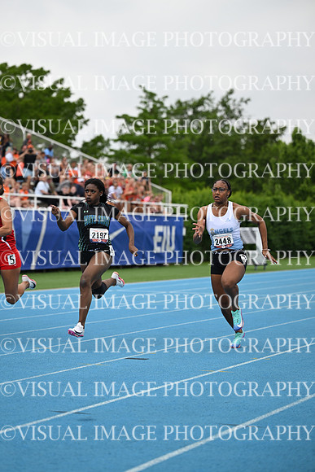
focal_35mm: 92
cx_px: 158
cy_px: 236
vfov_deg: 22.1
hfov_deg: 14.9
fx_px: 1207
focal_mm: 92
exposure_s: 1/3200
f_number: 2.8
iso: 250
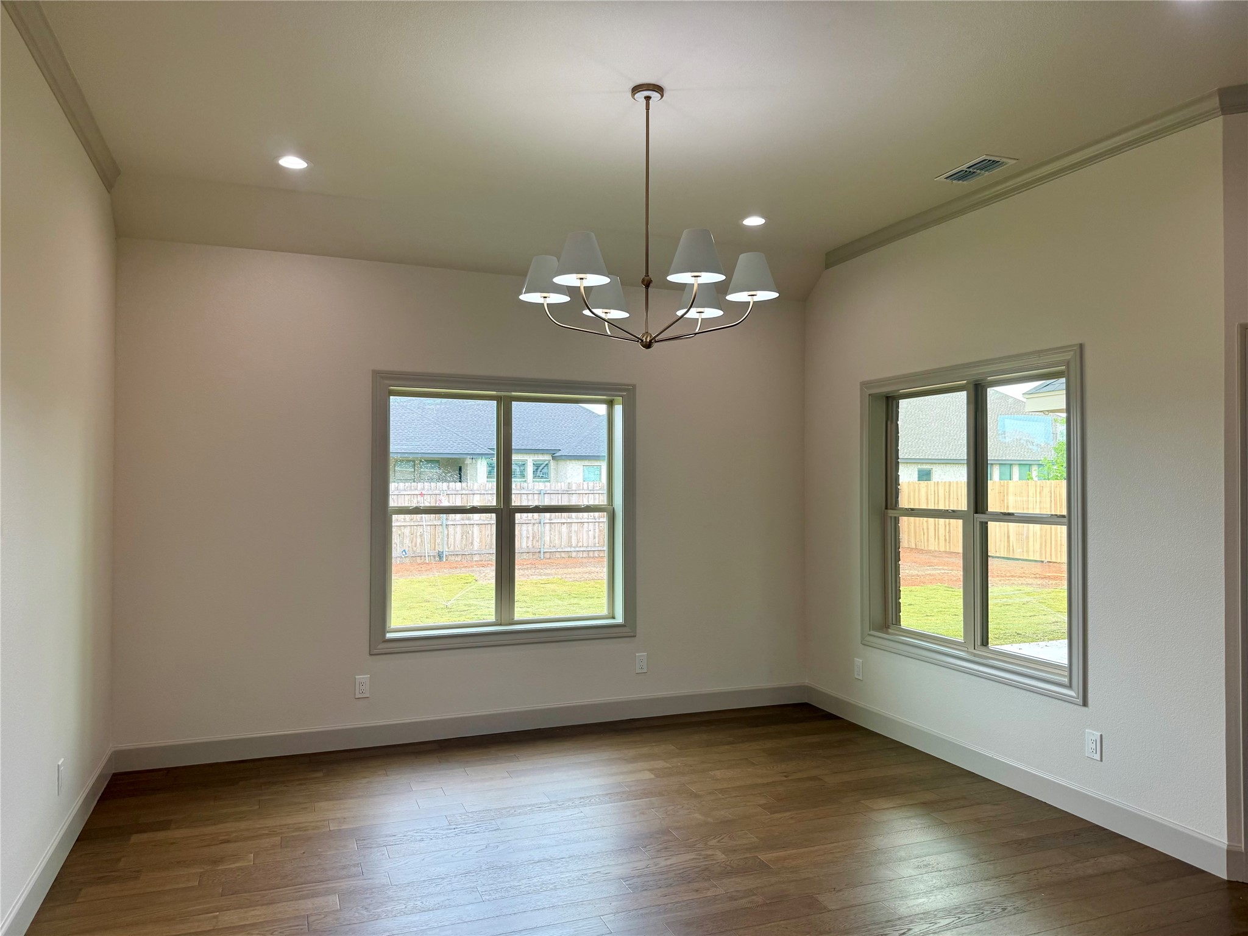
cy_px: 468
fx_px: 865
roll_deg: -0.4
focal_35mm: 24
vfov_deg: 56.8
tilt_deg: +1.1
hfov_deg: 71.6
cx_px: 624
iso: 80
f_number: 1.78
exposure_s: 1/226
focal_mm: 6.76
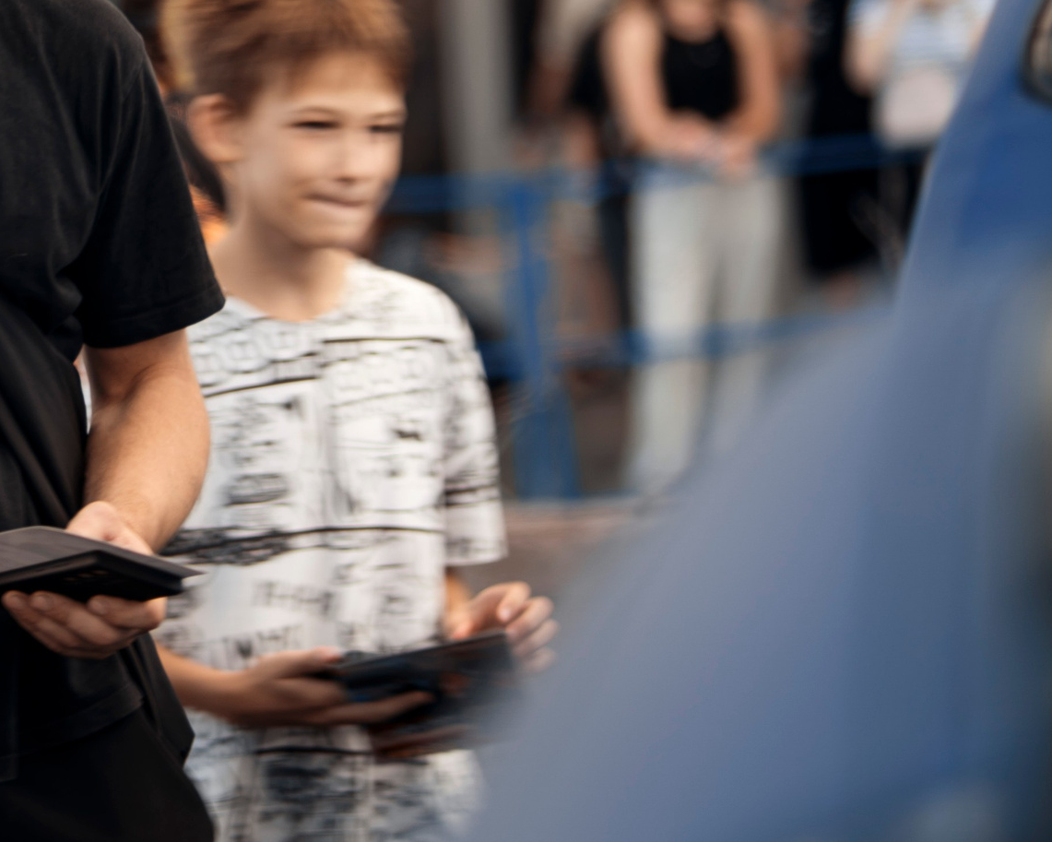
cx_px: 32
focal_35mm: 179
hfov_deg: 10.7
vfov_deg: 8.6
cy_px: 211
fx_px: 5574
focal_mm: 85
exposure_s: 1/50
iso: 100
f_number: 1.8
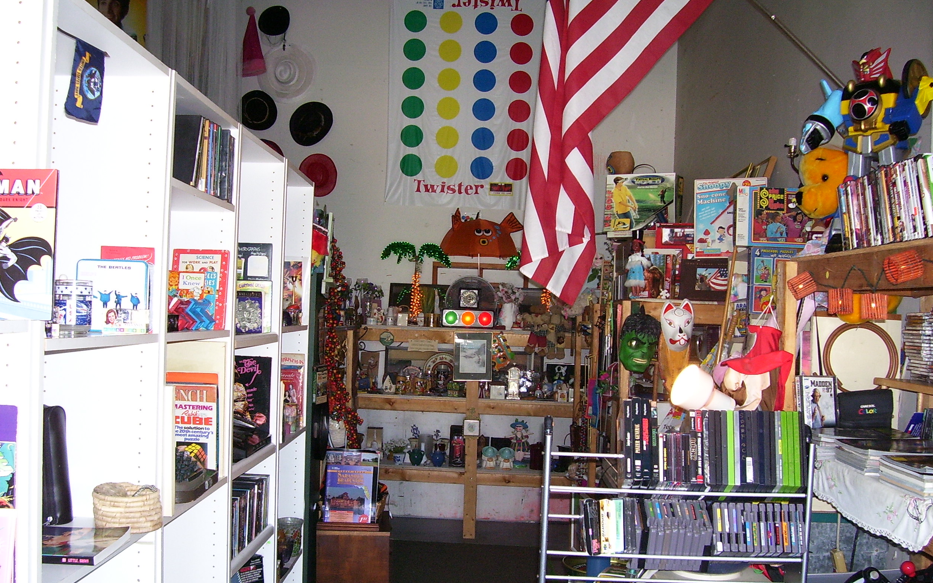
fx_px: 941
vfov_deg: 34.4
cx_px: 476
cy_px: 320
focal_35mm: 37
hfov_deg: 52.7
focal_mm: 5.6
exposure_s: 1/60
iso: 125
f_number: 2.7
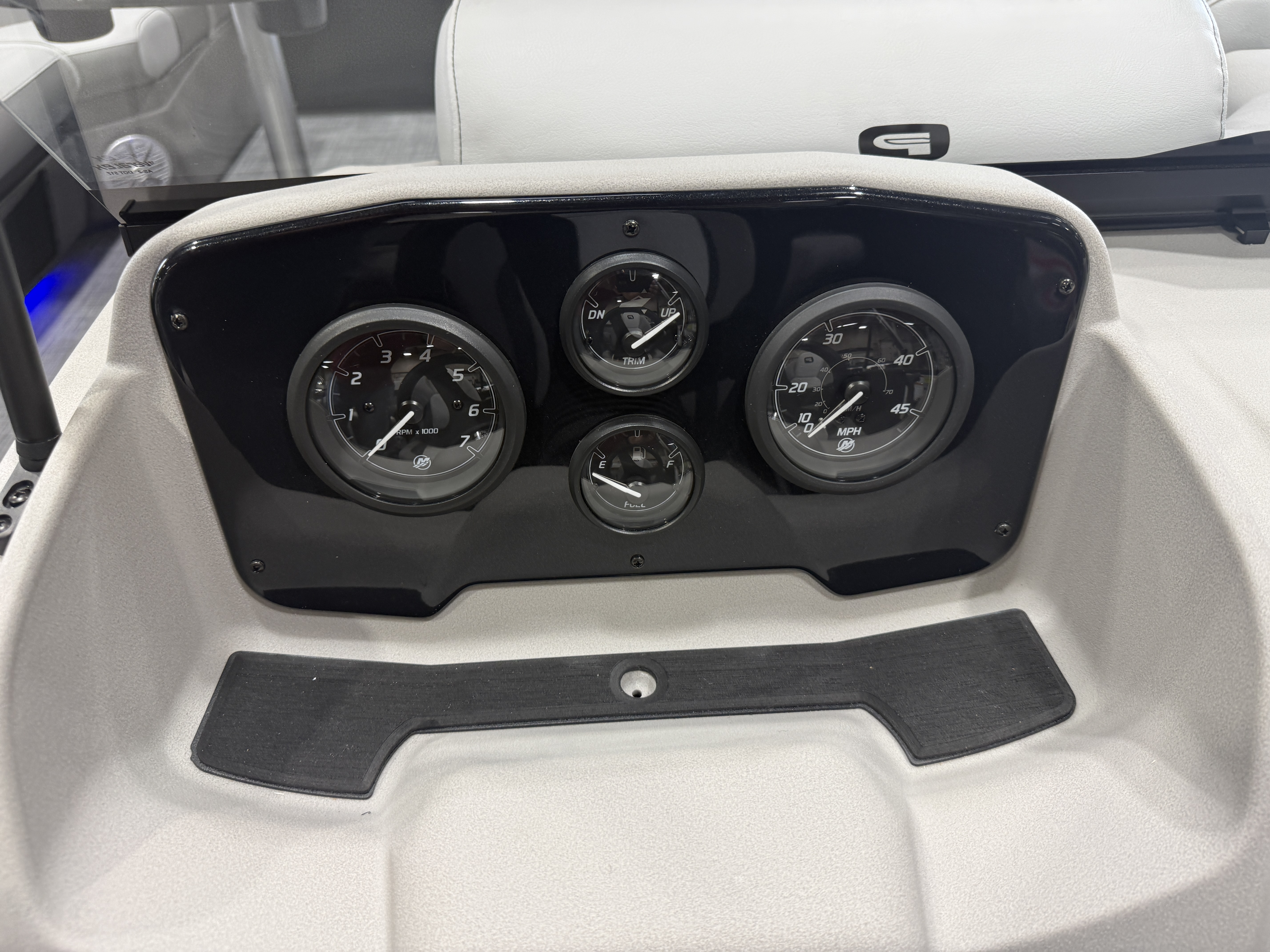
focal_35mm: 24
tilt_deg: -39.5
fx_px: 881
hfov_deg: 71.6
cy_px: 476
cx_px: 635
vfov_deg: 56.8
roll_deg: +2.8
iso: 125
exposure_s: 1/120
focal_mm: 6.76
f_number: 1.78
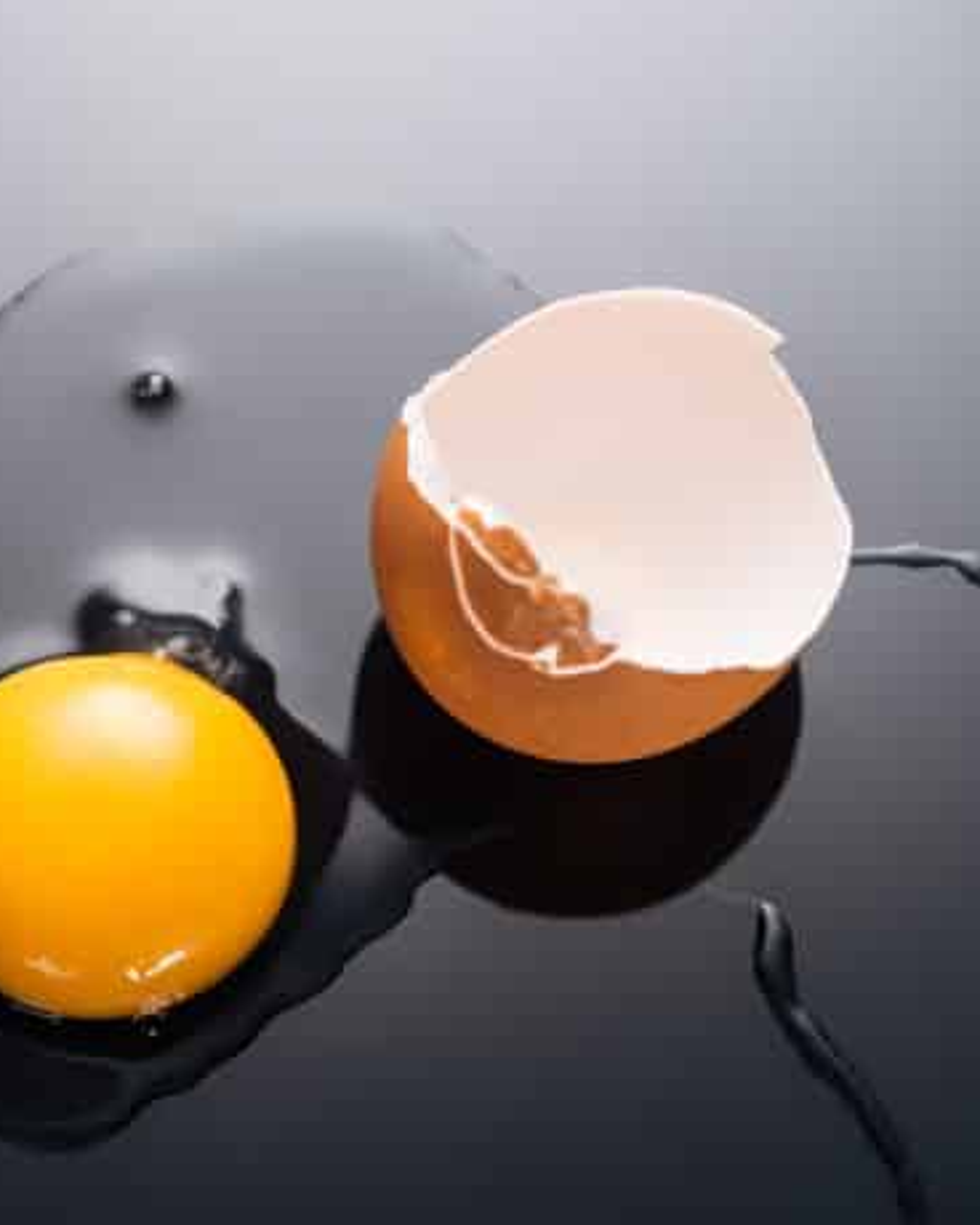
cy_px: 610
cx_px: 141
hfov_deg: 10.3
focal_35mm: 149
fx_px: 5402
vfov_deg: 12.9
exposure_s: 1/160
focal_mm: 105
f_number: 9
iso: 125
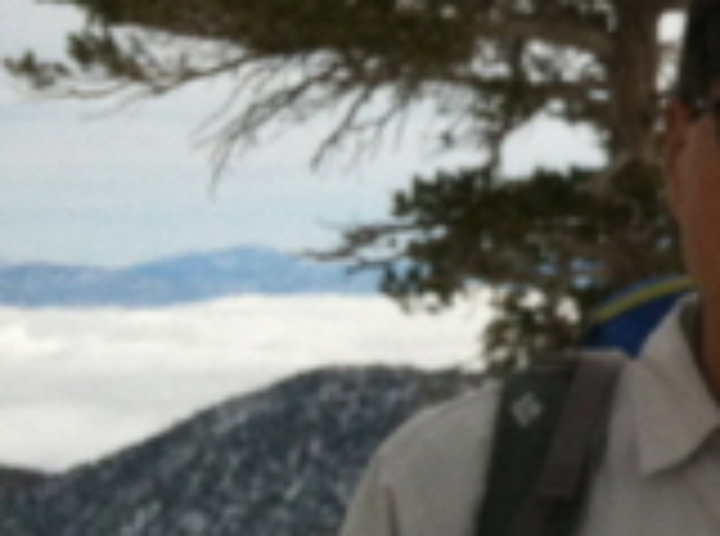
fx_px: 3173
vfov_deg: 9.6
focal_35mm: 153
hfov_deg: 11.7
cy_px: 270
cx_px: 1426
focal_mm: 3.85
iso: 100
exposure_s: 1/3333
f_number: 2.8
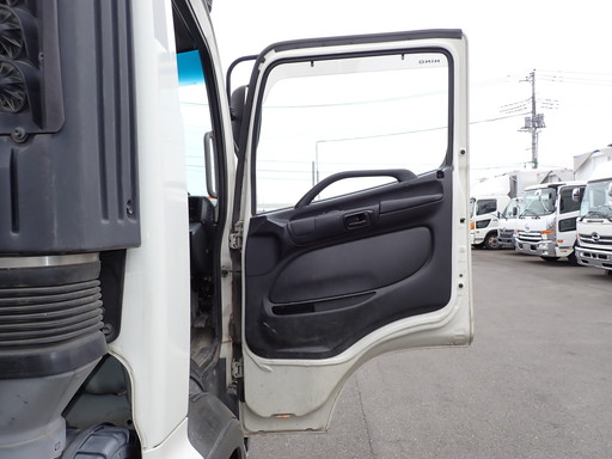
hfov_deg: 69.4
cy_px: 230
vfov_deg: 54.9
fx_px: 442
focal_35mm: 25
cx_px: 306
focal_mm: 4.5
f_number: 2.8
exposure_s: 1/400
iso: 100
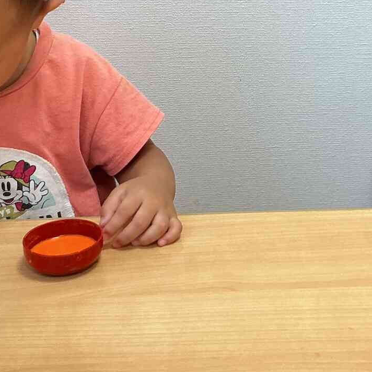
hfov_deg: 23.5
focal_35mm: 72
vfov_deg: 23.7
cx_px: 310
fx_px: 875
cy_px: 79
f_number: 1.8
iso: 32
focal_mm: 3
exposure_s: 1/120
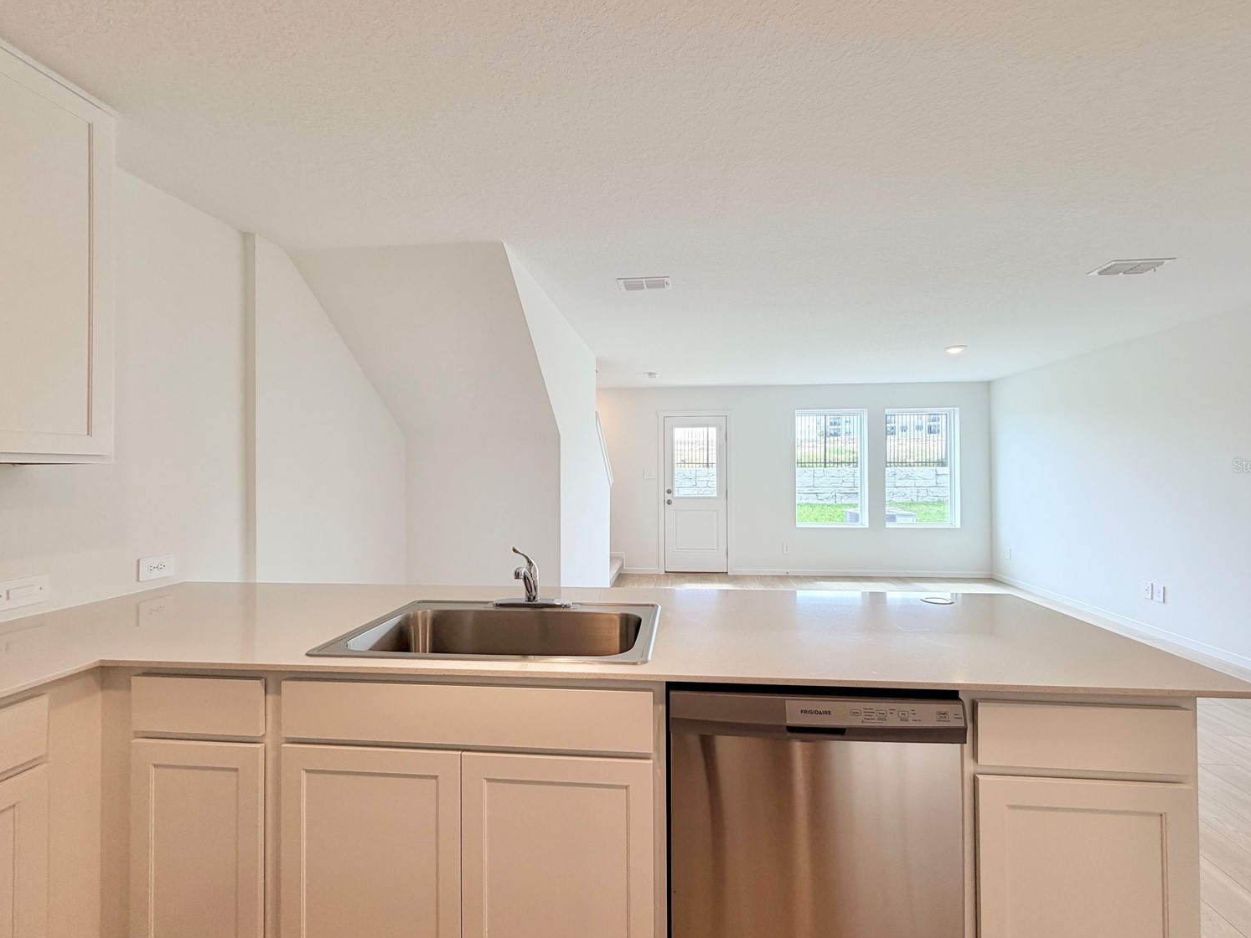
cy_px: 465
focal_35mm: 15
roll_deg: +0.0
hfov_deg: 98.1
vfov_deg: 81.8
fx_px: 542
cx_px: 642
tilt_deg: +0.5
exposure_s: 1/120
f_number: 2.2
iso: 80
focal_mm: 2.22
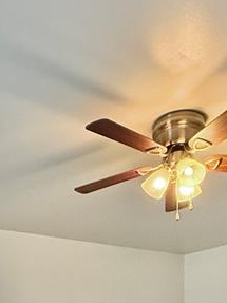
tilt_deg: -0.7
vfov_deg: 31.8
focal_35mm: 50
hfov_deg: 27.8
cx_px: 16
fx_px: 438
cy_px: 365
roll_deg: +0.3
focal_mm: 2.22
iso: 500
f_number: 2.2
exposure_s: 1/60
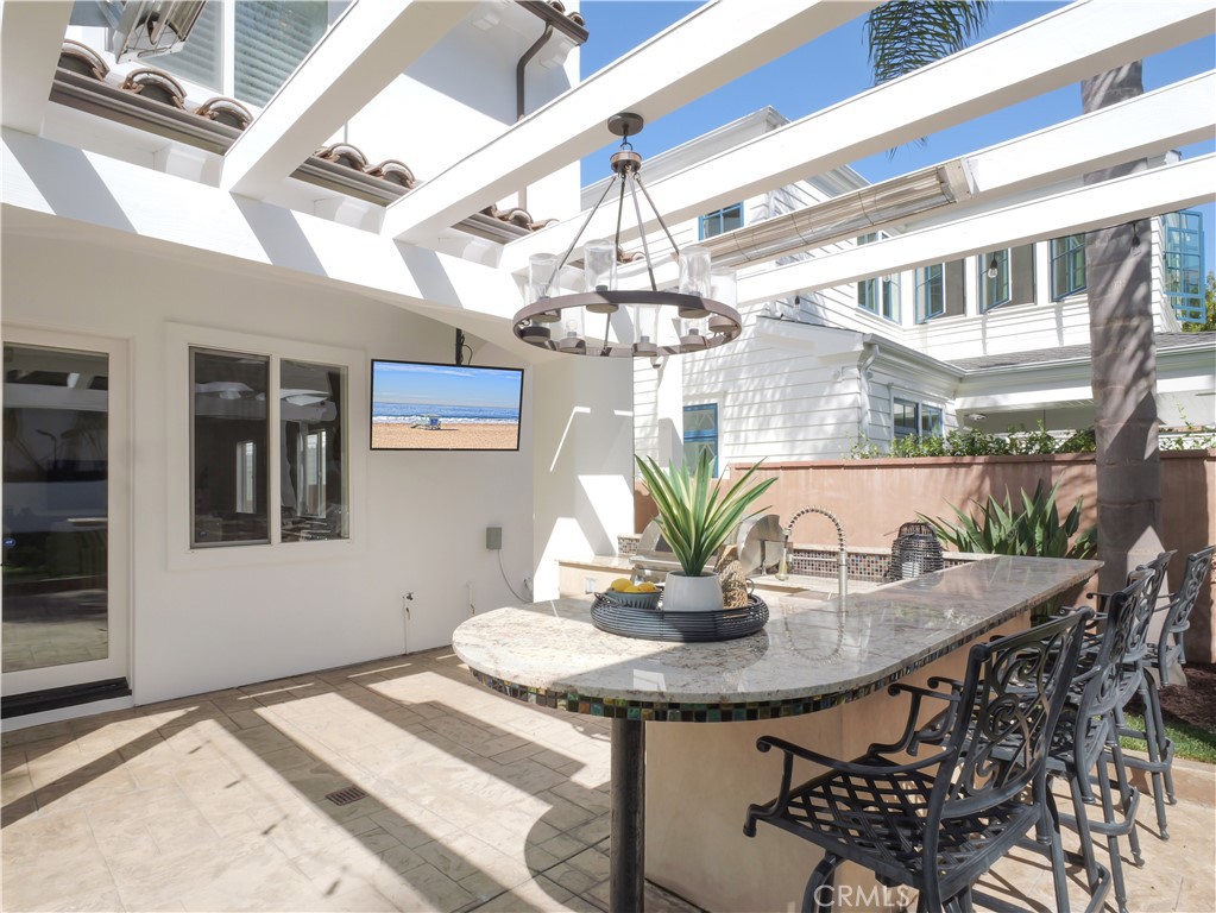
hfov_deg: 87.7
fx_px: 633
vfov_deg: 71.6
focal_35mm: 18
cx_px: 608
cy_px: 456
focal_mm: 9
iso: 250
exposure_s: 1/100
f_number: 14
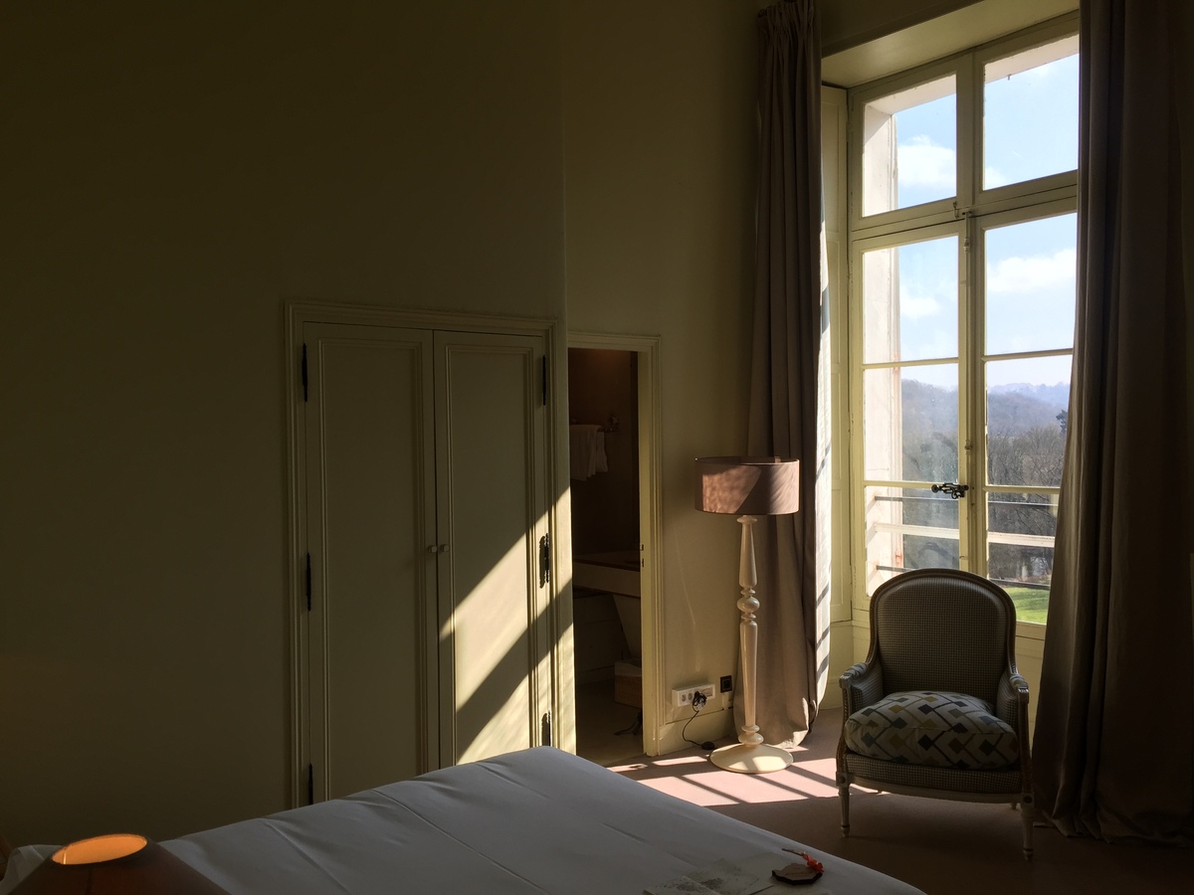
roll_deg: +1.1
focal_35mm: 29
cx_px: 597
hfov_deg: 61.7
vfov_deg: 48.2
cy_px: 448
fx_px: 1000
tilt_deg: +0.1
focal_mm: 4.15
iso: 32
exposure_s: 1/608
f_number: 2.2
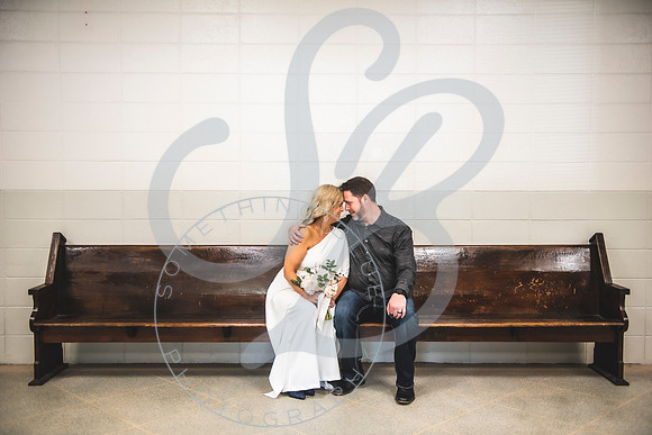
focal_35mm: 36
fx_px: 653
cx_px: 326
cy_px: 218
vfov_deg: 36.8
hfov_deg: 53.1
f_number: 2.8
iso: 500
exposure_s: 1/160
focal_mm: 36
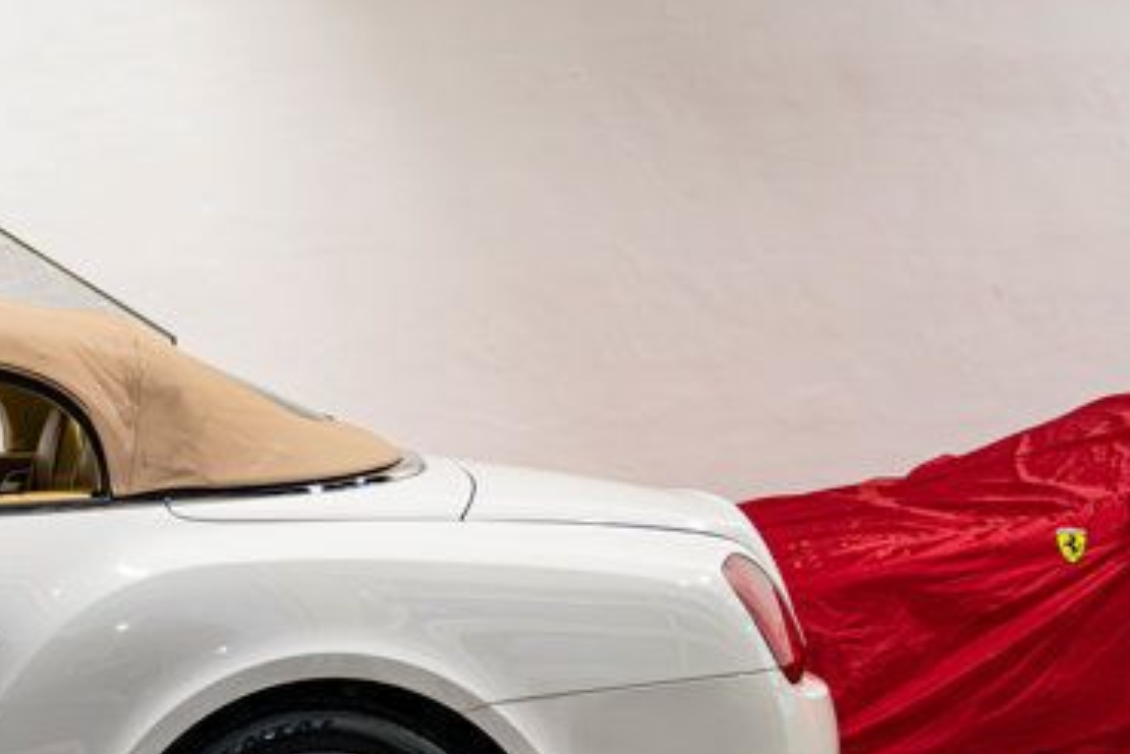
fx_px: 3171
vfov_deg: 13.5
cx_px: -409
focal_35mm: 101
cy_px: 540
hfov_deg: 18.5
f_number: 4
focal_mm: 34
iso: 1250
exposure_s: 1/80
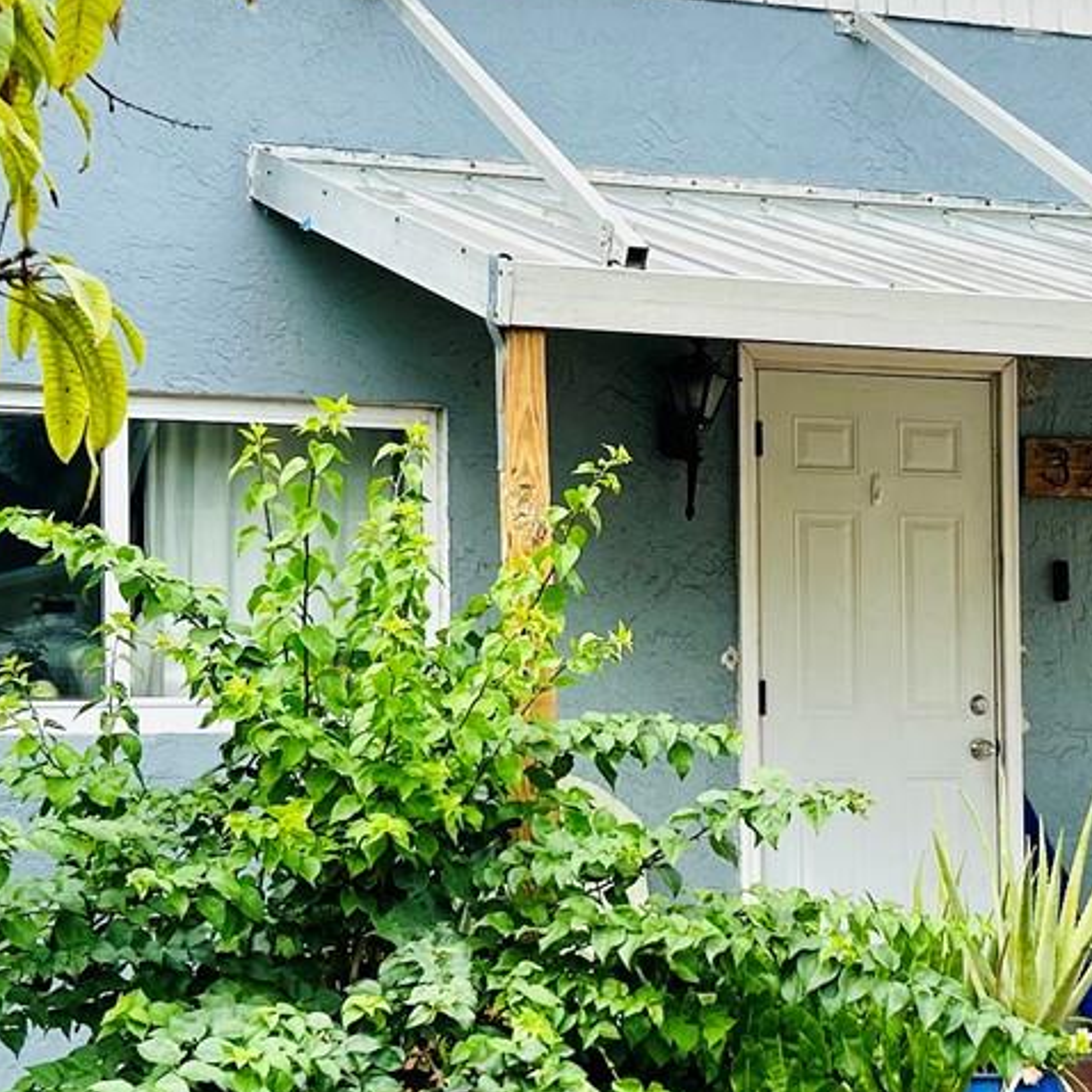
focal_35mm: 77
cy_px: 612
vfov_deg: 22.5
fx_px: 2748
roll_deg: +1.2
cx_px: 816
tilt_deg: +3.2
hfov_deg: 22.3
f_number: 1.5
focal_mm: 5.7
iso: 50
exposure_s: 1/2695
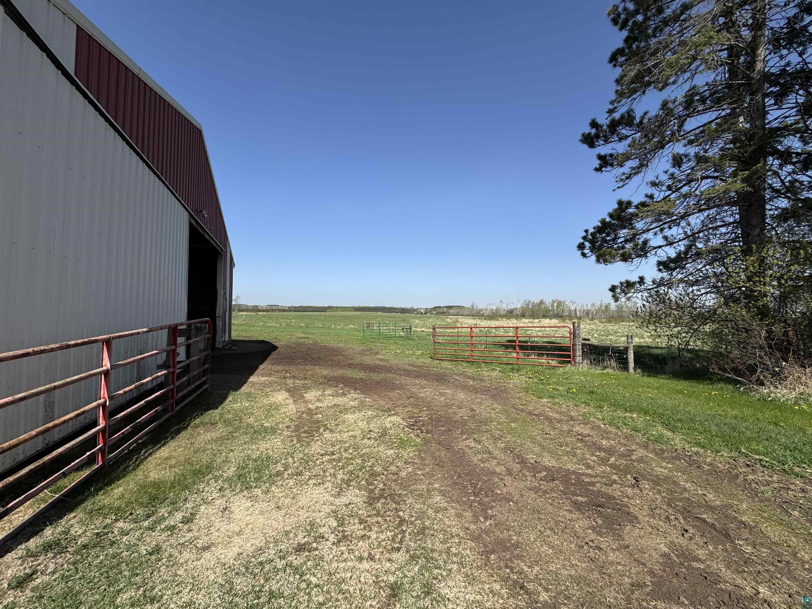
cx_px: 406
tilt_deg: +1.8
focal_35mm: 14
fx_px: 328
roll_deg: -0.9
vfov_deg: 85.7
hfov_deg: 102.1
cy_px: 304
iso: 50
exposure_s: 1/2494
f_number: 2.2
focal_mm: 2.22
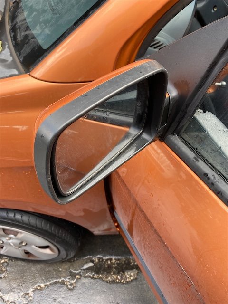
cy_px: 152
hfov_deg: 53.1
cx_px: 114
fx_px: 228
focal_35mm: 26
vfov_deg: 67.3
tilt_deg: -48.9
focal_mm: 4.25
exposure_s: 1/122
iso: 32
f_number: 1.8
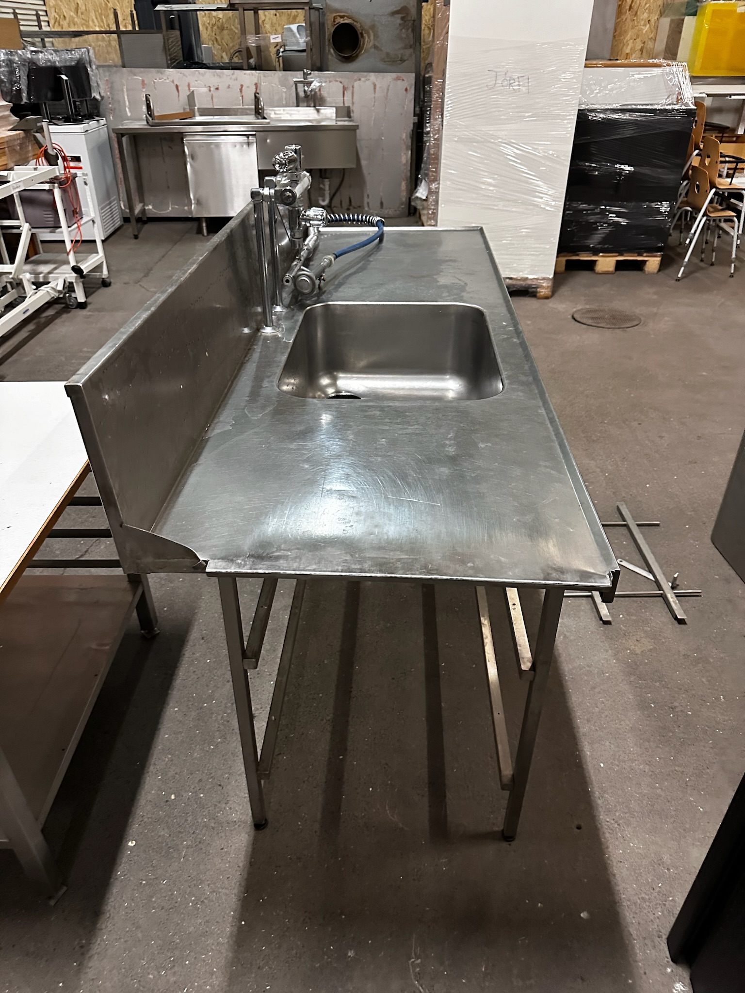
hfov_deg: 56.8
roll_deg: +0.3
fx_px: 689
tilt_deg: -33.4
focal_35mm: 24
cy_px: 496
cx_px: 372
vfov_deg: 71.6
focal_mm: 6.86
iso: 800
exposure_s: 1/50
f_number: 1.78
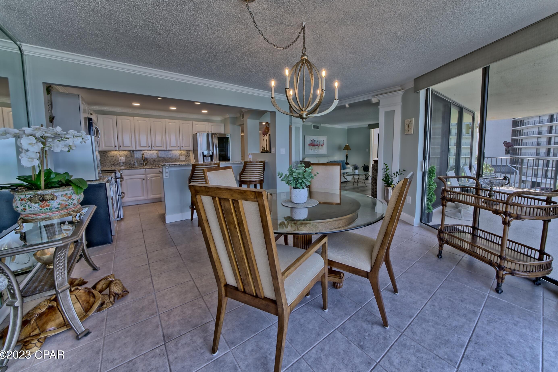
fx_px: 202
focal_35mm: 13
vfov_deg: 85.3
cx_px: 299
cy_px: 172
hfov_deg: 108.1
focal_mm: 12
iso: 800
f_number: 13
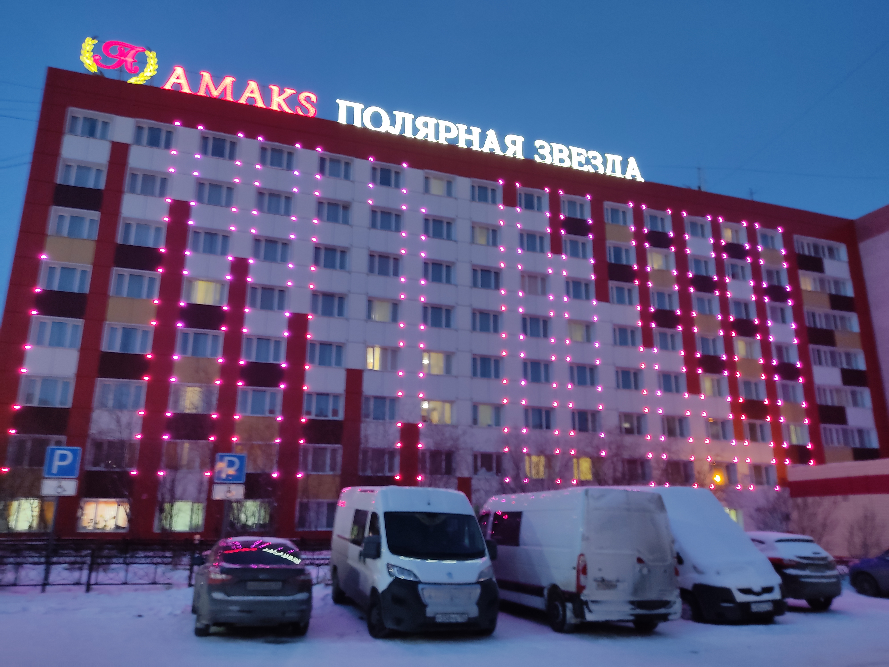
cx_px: 444
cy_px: 334
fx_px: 668
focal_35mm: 26
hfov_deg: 67.3
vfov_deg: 53.1
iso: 681
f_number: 1.79
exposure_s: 1/17
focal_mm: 4.74
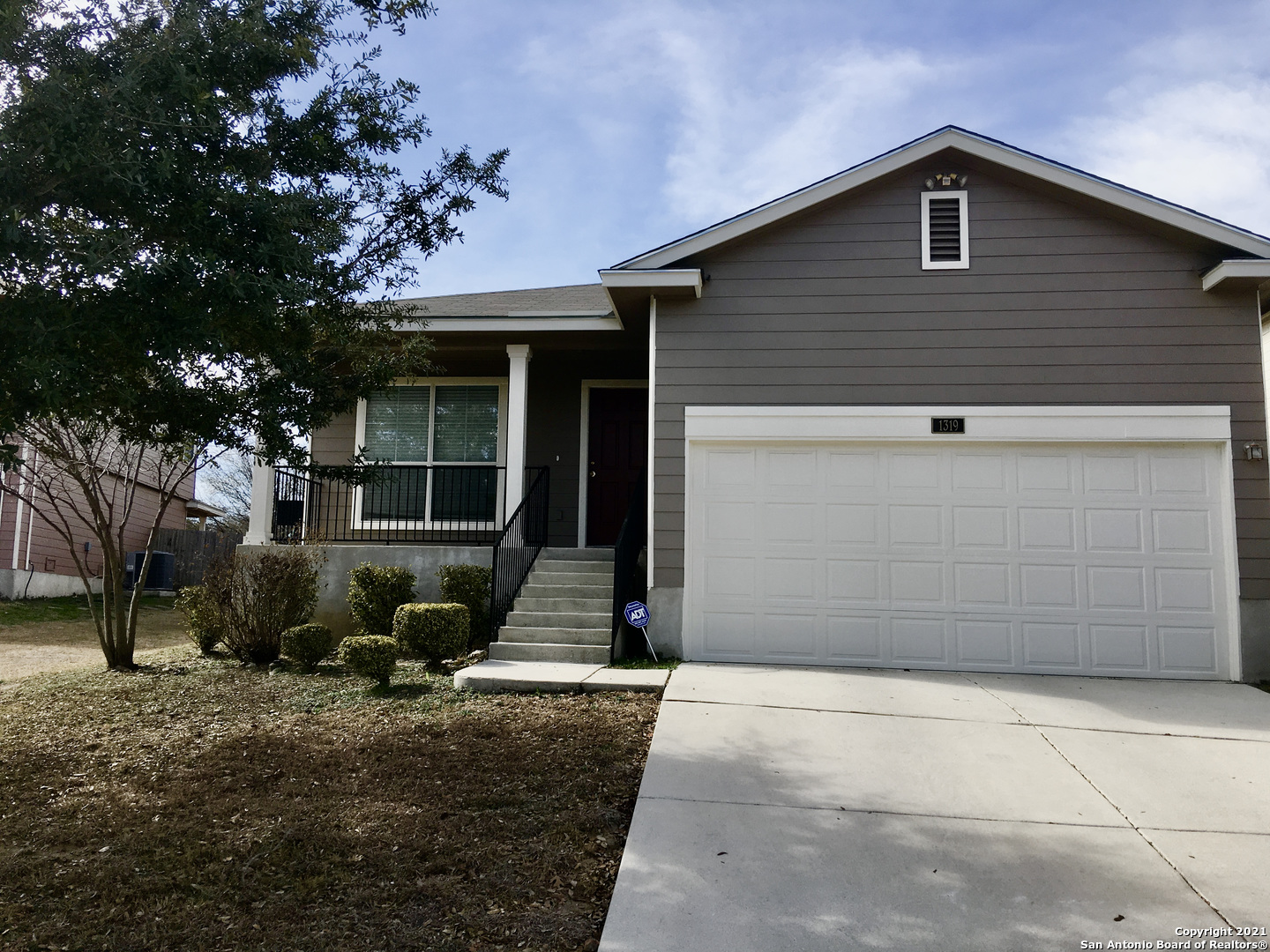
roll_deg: -2.2
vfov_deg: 48.2
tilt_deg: +7.7
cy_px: 476
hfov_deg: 61.7
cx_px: 635
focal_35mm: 29
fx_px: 1064
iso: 25
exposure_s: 1/1148
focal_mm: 4.15
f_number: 2.2
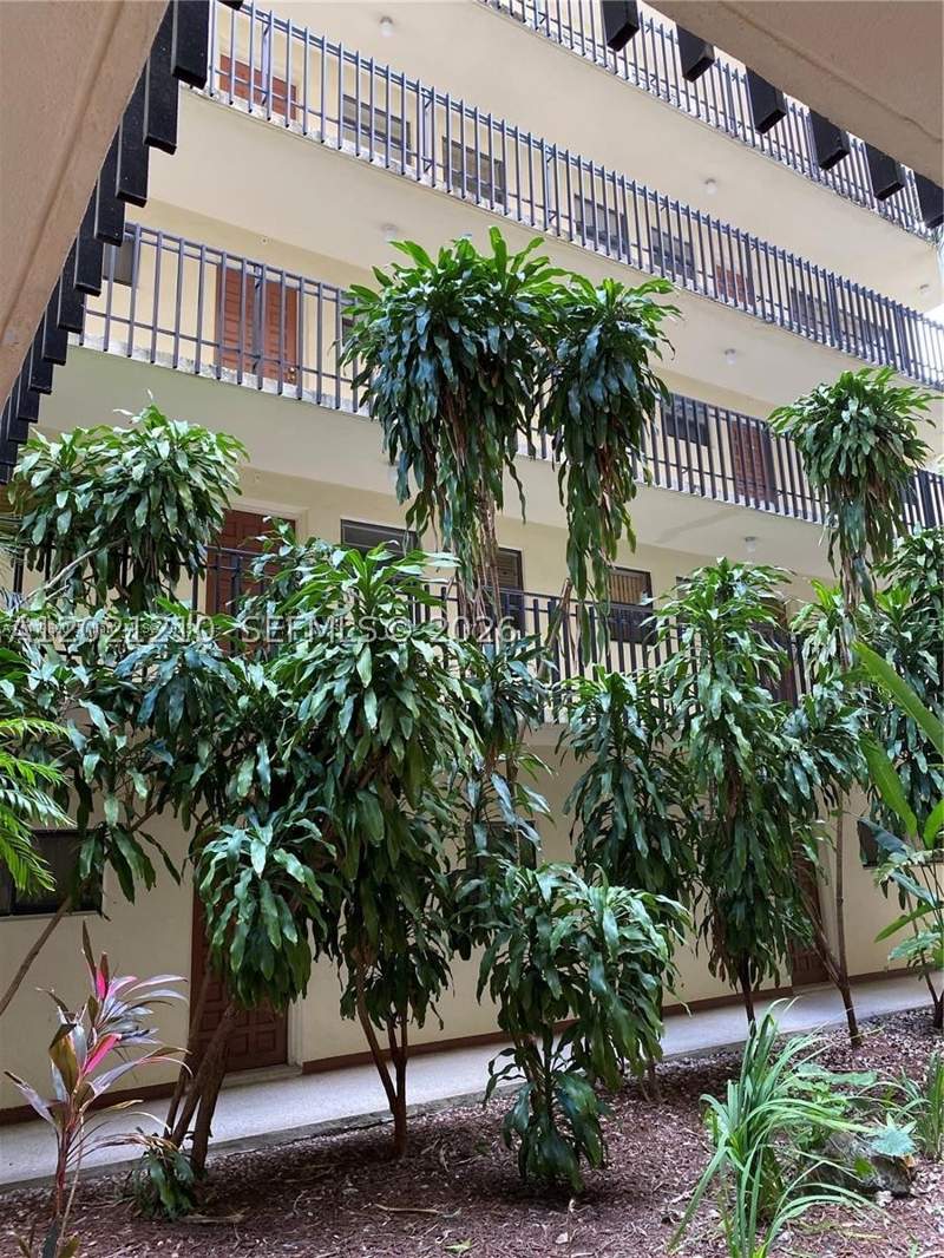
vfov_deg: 67.3
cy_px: 629
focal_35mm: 26
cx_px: 472
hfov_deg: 53.1
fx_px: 945
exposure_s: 1/121
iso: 125
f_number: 1.8
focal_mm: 4.25
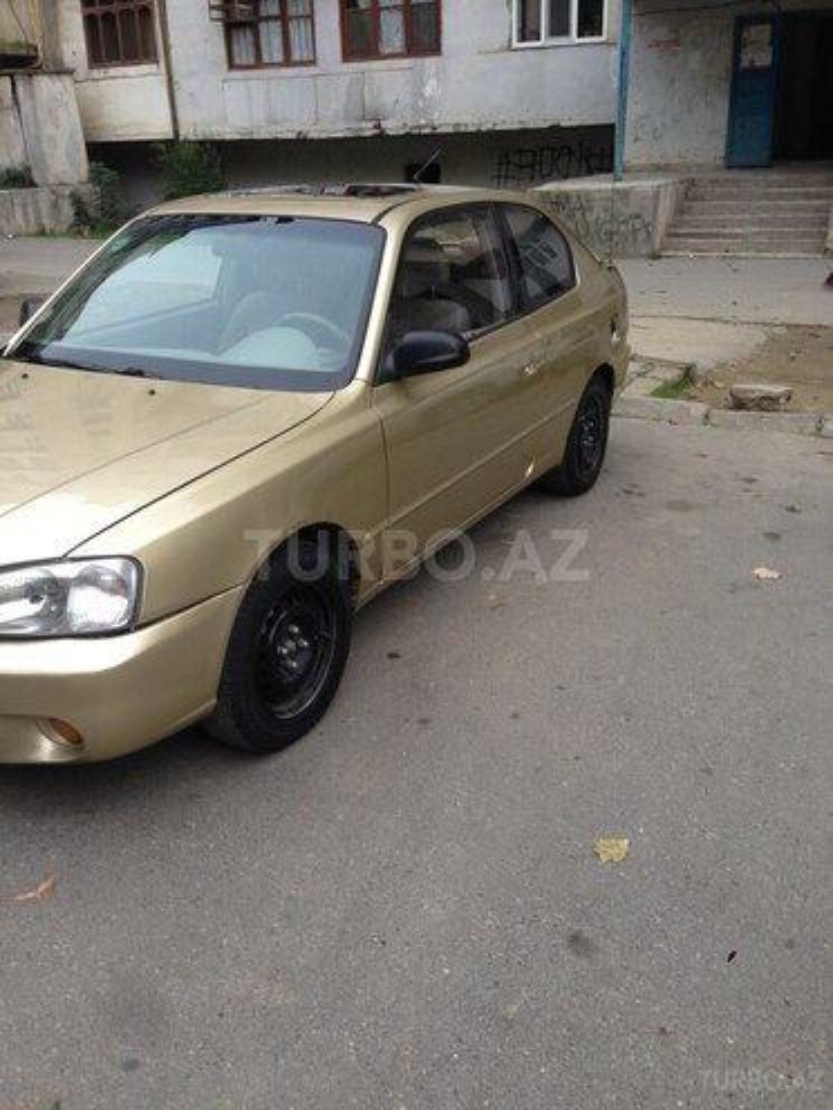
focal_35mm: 33
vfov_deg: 55.4
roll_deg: +0.1
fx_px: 1059
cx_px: 416
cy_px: 555
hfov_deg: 42.9
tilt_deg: -19.4
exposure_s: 1/20
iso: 64
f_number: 2.4
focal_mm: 4.12
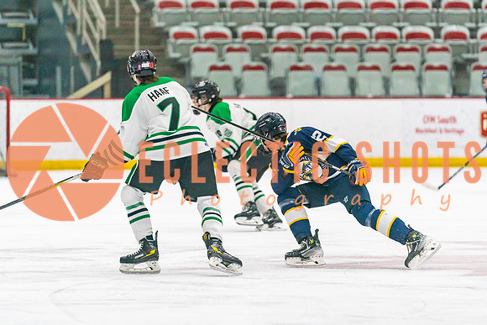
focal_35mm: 291
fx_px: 3934
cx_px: 274
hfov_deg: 7.1
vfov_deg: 4.7
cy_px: 176
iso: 3200
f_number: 2.8
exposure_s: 1/1250
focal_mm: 200
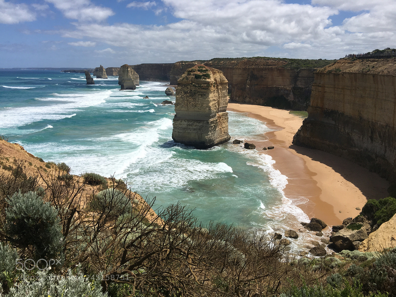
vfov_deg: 48.2
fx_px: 332
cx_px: 198
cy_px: 148
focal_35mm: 29
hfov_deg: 61.7
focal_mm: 4.15
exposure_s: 1/3497
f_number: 2.2
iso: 25
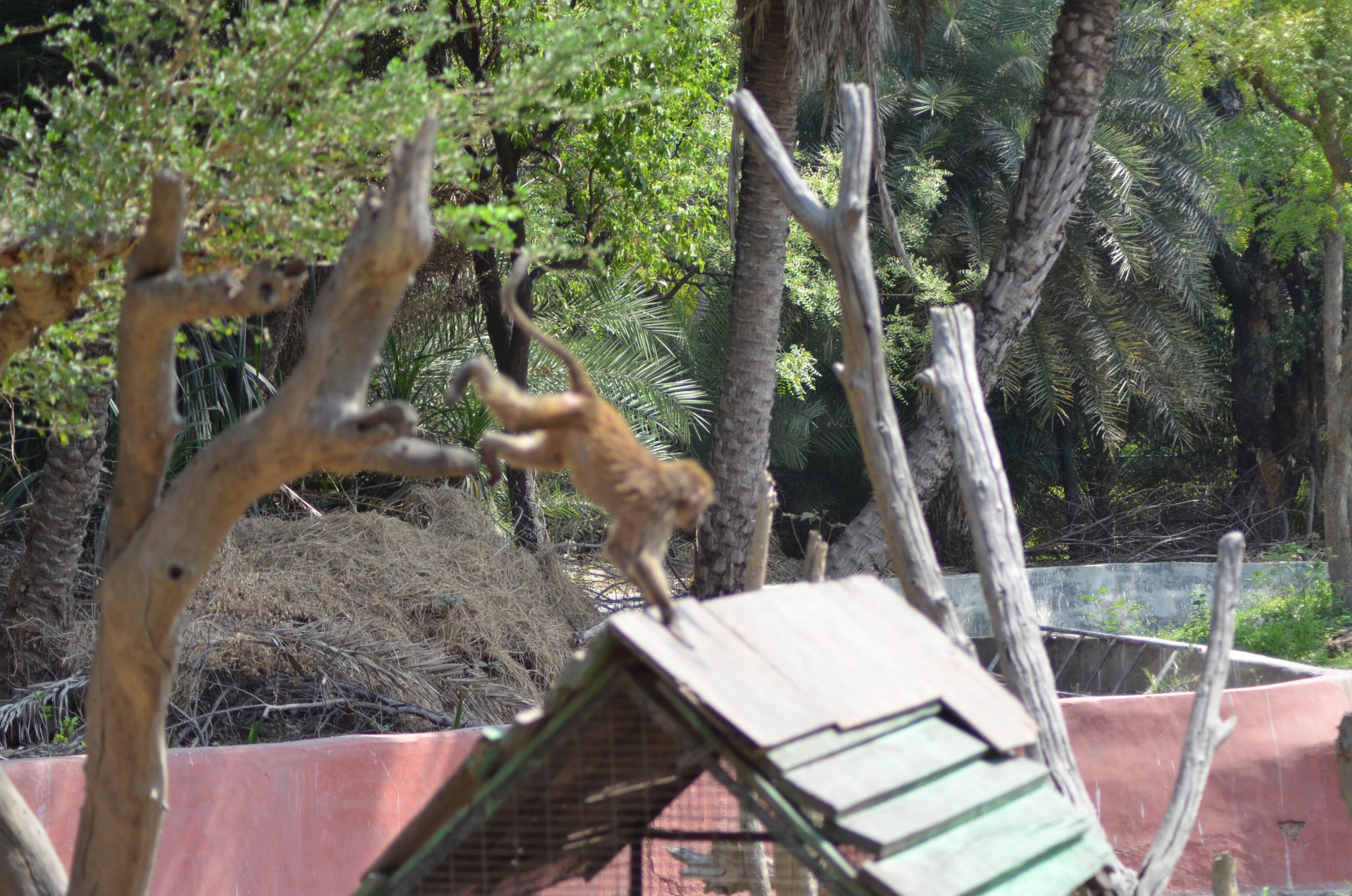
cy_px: 448
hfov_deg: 14.4
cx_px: 676
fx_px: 5341
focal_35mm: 142
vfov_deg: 9.6
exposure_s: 1/2500
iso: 1000
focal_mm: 95
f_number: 4
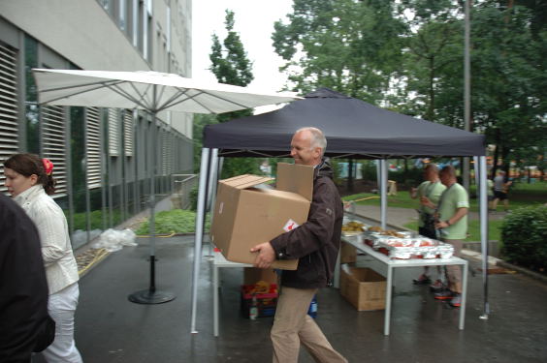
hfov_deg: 67.4
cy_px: 182
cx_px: 274
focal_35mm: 27
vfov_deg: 47.8
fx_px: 410
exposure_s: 1/60
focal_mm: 18
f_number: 4
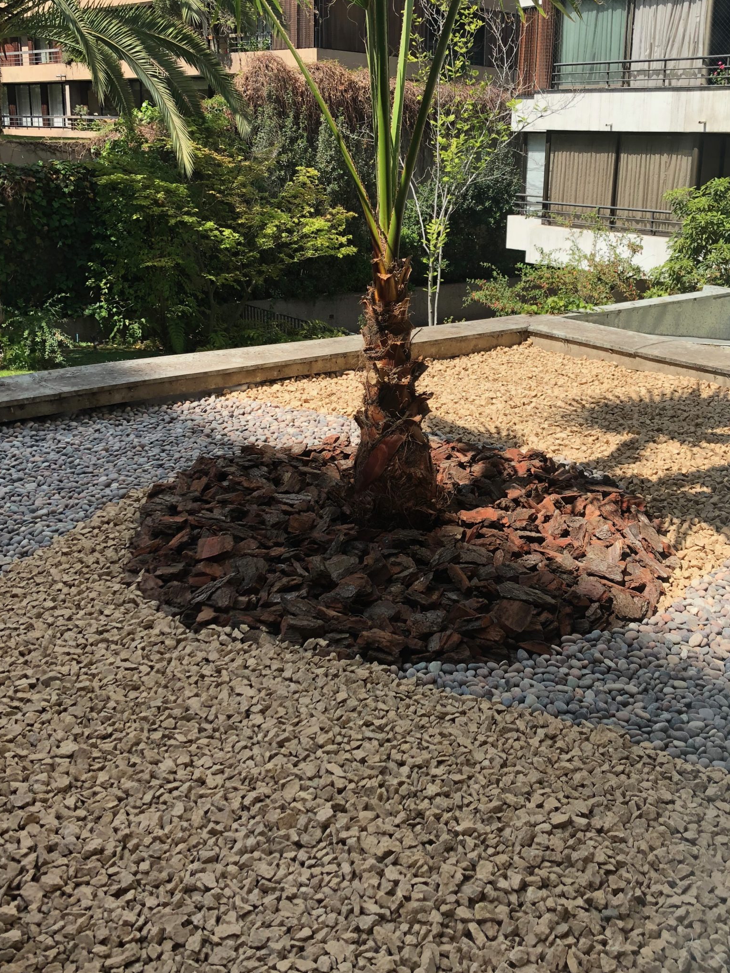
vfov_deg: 52.4
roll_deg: -0.3
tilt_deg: -14.1
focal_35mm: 35
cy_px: 407
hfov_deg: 40.6
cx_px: 431
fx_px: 984
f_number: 1.8
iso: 20
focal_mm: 3.99
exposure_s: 1/685
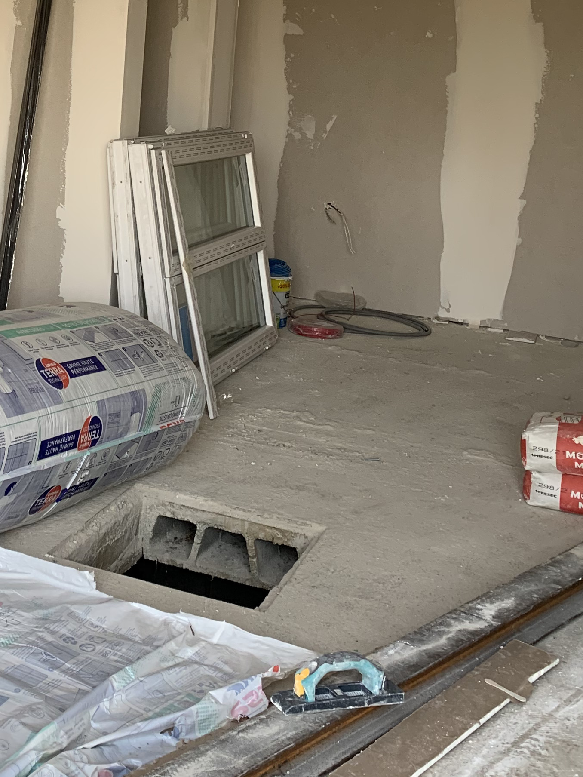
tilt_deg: -3.4
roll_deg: -3.3
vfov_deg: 31.5
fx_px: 1302
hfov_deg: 24.2
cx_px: 4
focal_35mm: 58
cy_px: 65
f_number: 1.8
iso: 40
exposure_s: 1/121
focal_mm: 4.25
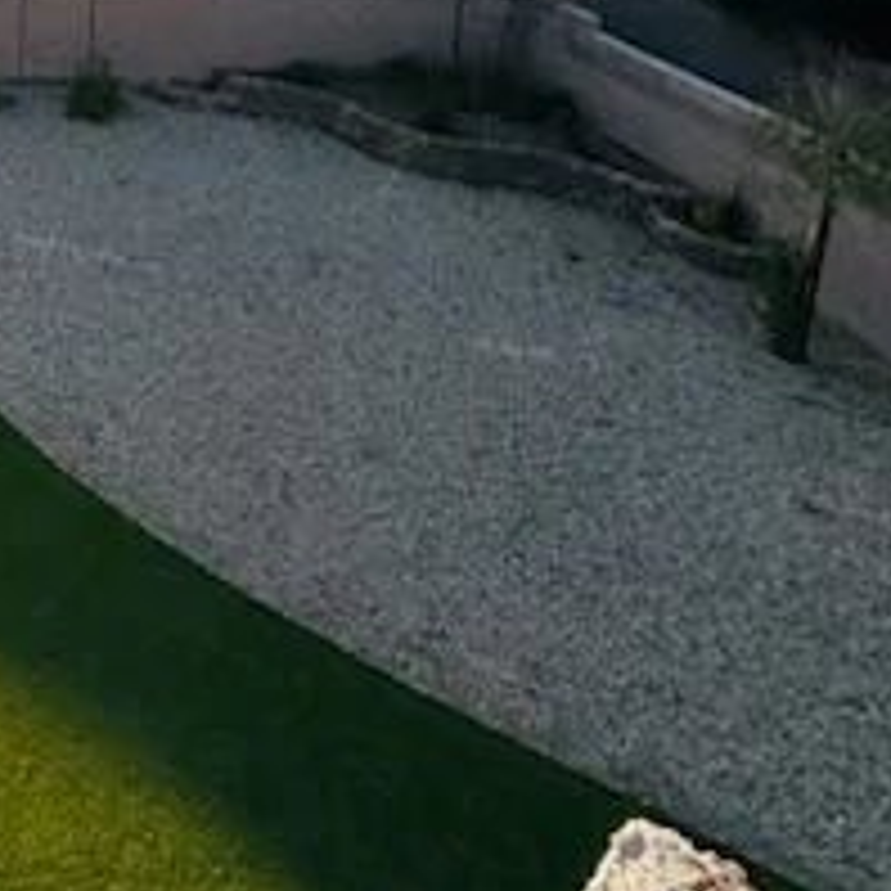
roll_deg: -2.1
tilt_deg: -7.6
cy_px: -104
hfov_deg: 38.0
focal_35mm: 40
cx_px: 32
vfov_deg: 35.4
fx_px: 1165
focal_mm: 2.22
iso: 50
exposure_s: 1/2146
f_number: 2.2
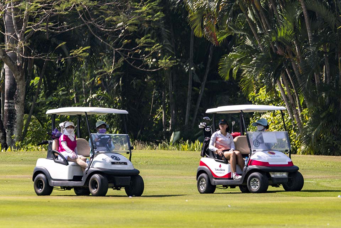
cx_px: 170
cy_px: 114
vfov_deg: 2.1
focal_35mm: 650
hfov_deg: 3.2
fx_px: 6156
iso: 450
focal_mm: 650
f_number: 8
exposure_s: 1/2500
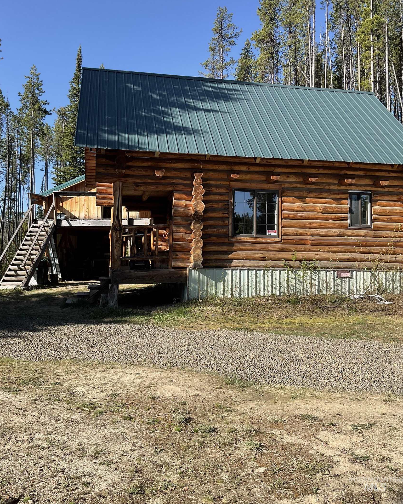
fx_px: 462
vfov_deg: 57.1
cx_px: 198
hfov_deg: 47.1
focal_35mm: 31
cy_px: 229
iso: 16
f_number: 1.8
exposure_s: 1/912
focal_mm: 3
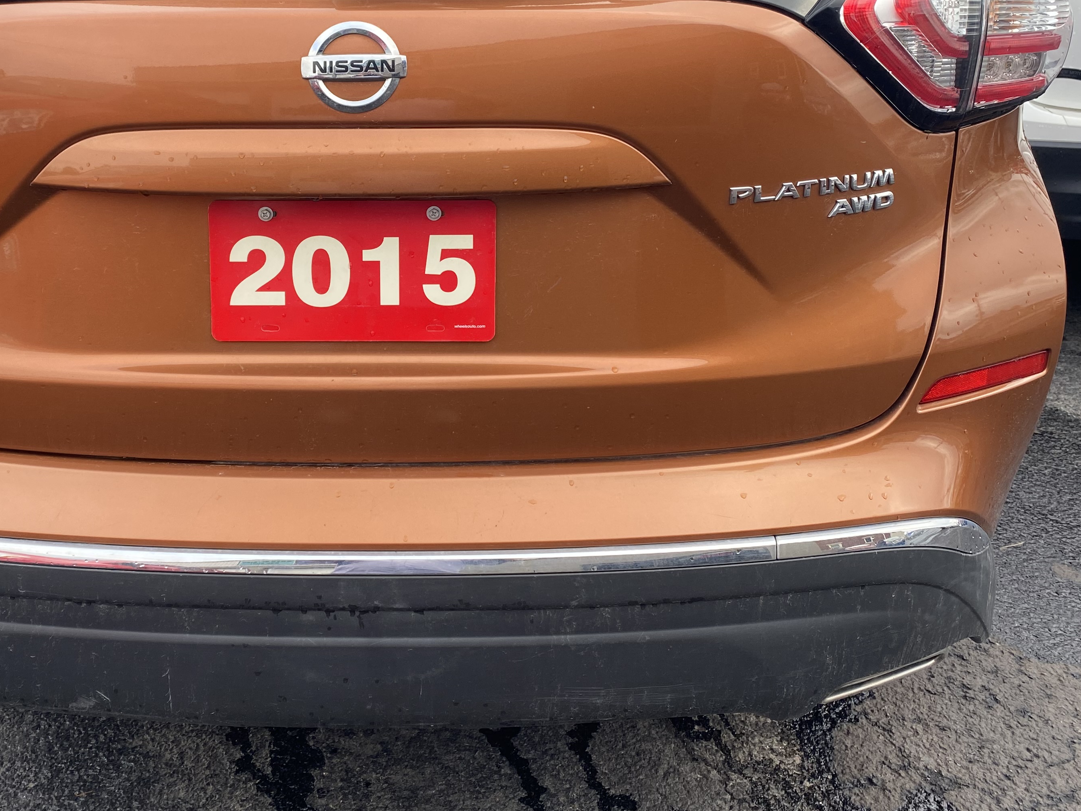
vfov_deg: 36.4
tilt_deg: -19.8
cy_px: 268
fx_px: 1218
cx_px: 383
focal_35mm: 39
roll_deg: -0.3
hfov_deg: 47.3
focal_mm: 4.25
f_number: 1.8
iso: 32
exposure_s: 1/381
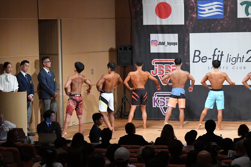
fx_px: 962
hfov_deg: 14.9
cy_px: 84
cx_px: 126
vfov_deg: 9.9
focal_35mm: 138
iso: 11400
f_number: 5.6
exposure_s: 1/400
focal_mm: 92
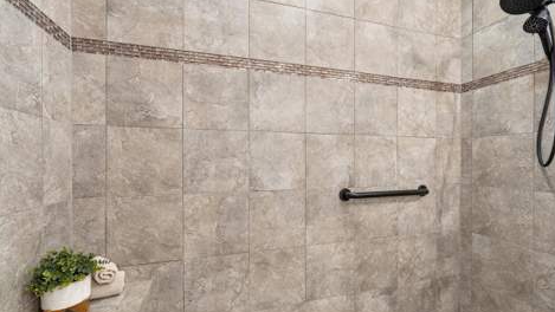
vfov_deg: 70.6
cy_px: 158
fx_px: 221
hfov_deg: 103.0
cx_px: 283
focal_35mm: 15
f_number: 9
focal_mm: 14
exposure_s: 1.3
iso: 250
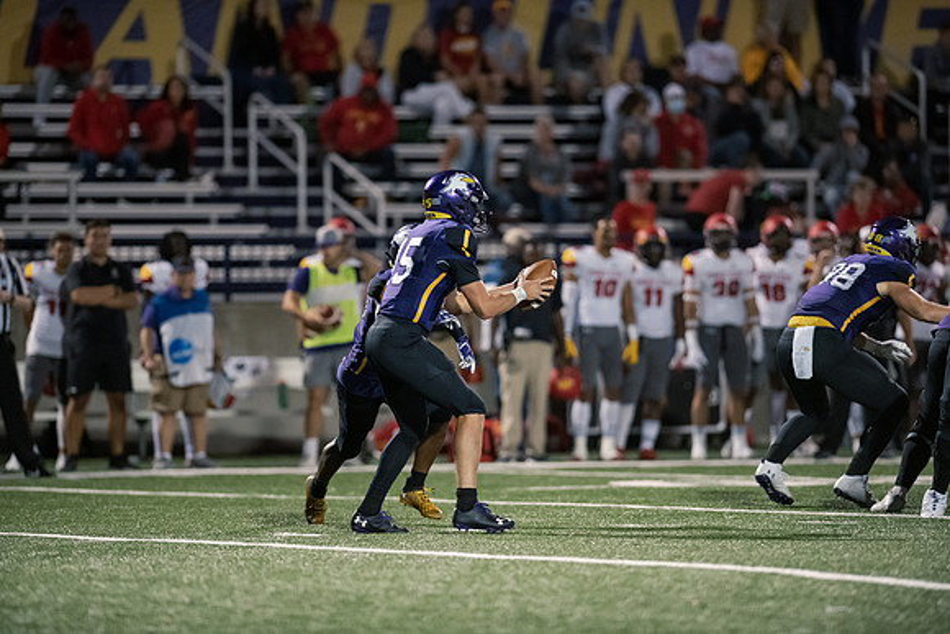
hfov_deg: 6.9
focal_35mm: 300
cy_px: 317
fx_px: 7918
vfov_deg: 4.6
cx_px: 475
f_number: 2.8
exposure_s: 1/640
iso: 6400
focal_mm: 300
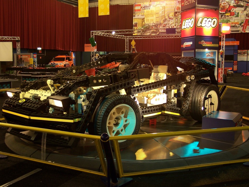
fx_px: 309
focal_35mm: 43
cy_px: 94
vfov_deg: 33.6
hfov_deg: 43.9
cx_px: 124
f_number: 2.9
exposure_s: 1/2
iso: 80
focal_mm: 7.1
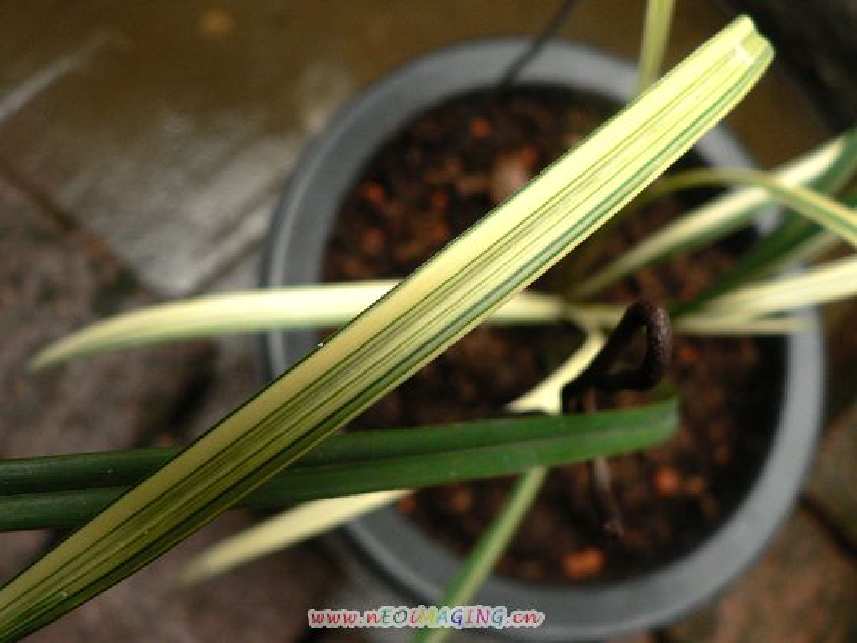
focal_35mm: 36
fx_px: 891
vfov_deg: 39.7
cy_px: 322
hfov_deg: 51.4
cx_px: 428
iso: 200
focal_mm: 6
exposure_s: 1/20
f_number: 2.8
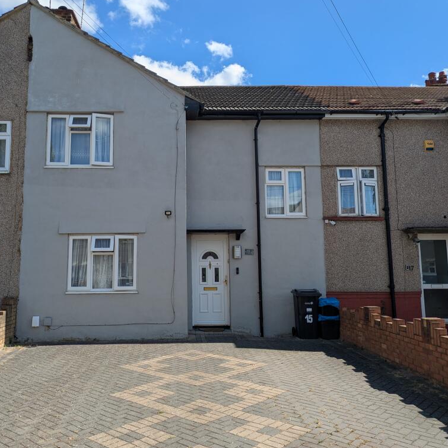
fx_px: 439
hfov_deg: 53.9
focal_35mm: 30
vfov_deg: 54.0
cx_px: 195
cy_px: 222
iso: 37
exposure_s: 1/1340
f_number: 1.89
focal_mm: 5.43
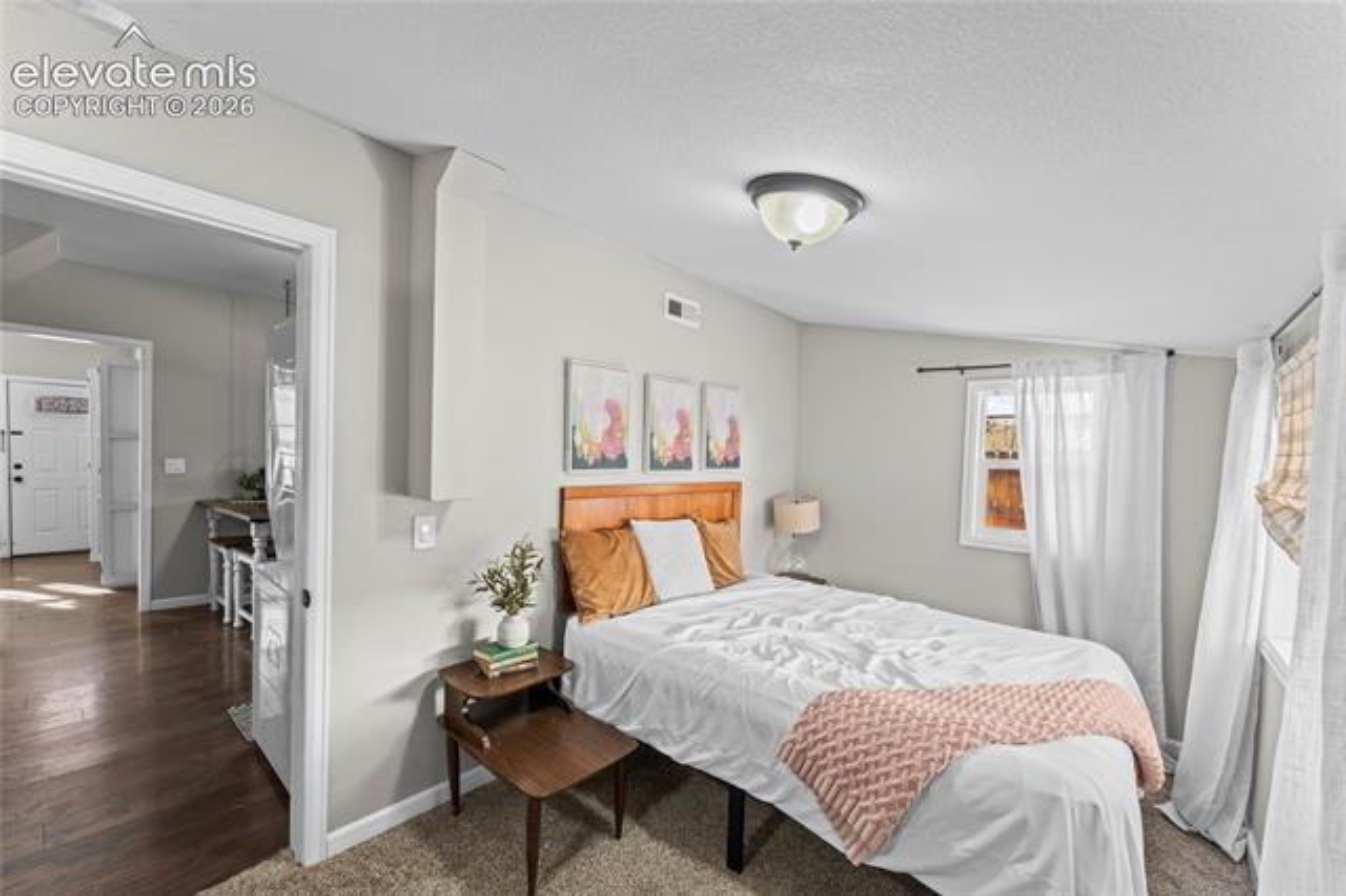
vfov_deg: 81.1
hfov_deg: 104.3
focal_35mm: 14
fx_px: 523
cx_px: 673
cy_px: 448
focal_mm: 14
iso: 800
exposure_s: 1/5
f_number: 8
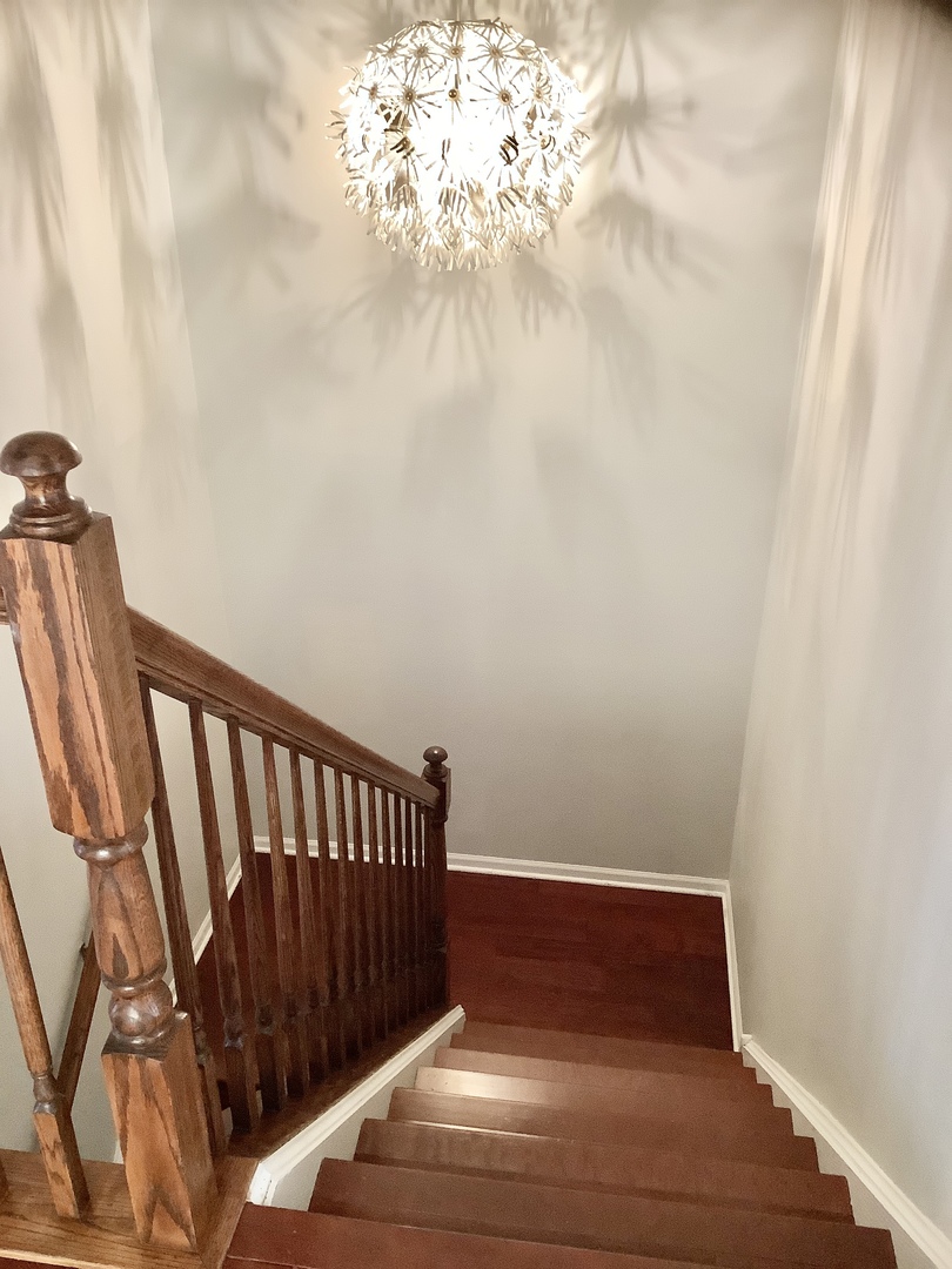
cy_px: 634
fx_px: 1137
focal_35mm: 31
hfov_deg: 45.4
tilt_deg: -27.9
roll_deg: -0.4
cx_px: 476
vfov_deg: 58.4
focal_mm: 3.3
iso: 320
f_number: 2.4
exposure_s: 1/40
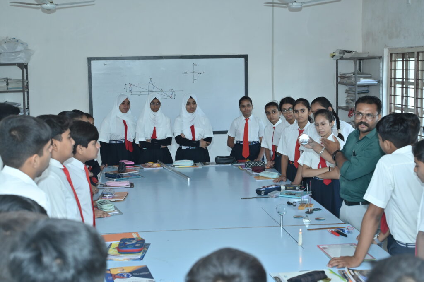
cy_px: 141
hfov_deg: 38.2
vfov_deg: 25.9
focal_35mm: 52
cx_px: 212
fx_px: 612
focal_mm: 52
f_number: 5.6
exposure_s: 1/160
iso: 1000
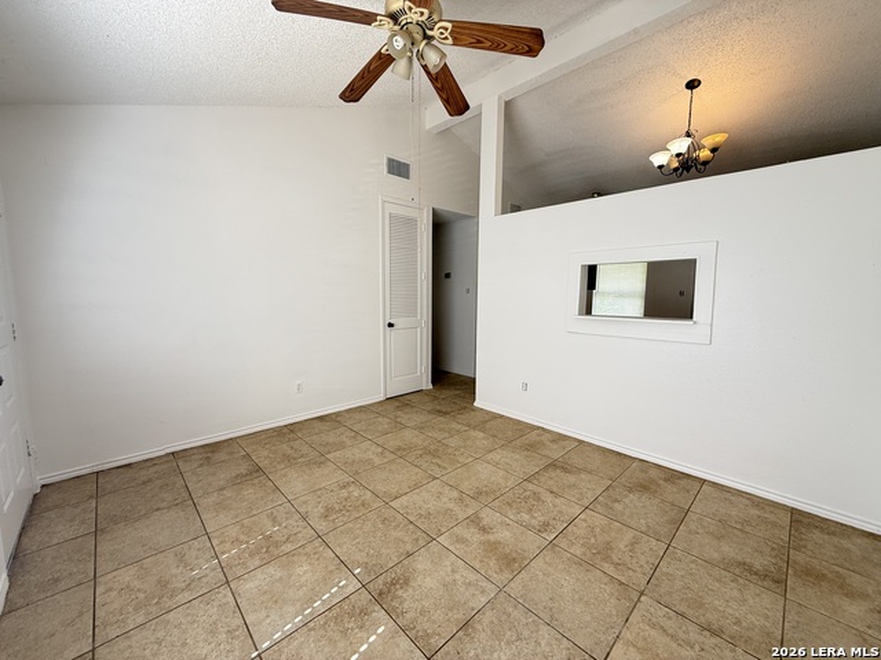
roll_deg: +0.0
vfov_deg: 85.7
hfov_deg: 102.1
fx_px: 356
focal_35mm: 14
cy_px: 330
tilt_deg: -5.4
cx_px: 440
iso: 80
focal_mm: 2.22
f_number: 2.2
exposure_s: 1/99
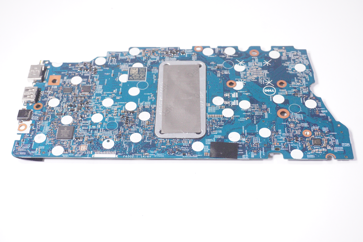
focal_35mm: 51
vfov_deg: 26.4
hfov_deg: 38.9
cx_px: 182
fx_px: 514
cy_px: 121
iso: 5000
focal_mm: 34
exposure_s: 1/1600
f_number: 5.6
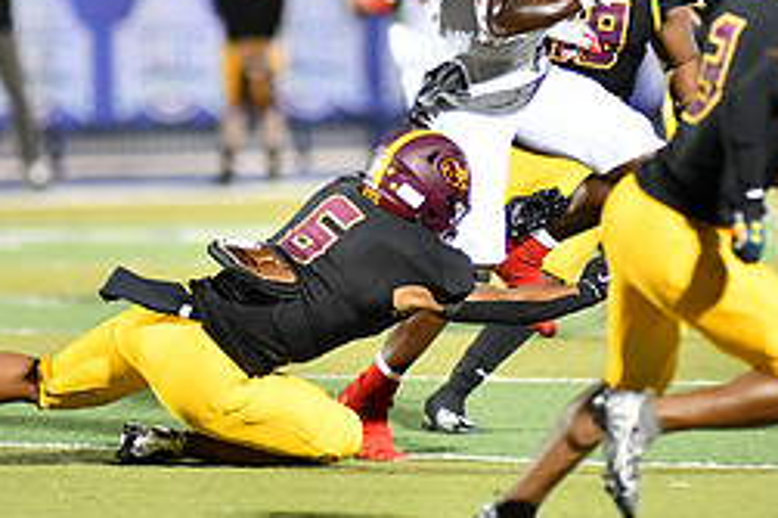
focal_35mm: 694
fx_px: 14988
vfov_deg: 2.0
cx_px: 425
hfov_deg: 3.0
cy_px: 110
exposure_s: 1/1250
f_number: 2.8
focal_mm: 300
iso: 10000
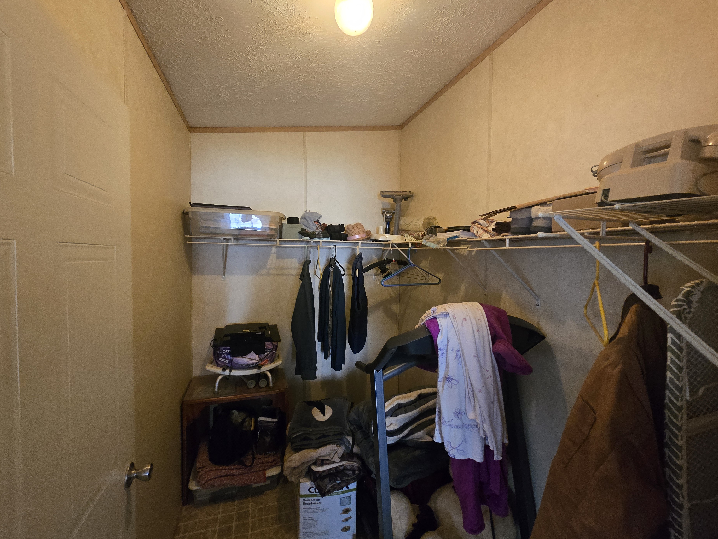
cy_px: 265
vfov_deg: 85.7
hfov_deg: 102.0
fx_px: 290
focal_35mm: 14
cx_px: 350
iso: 1000
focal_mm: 2.2
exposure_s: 1/60
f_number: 2.2
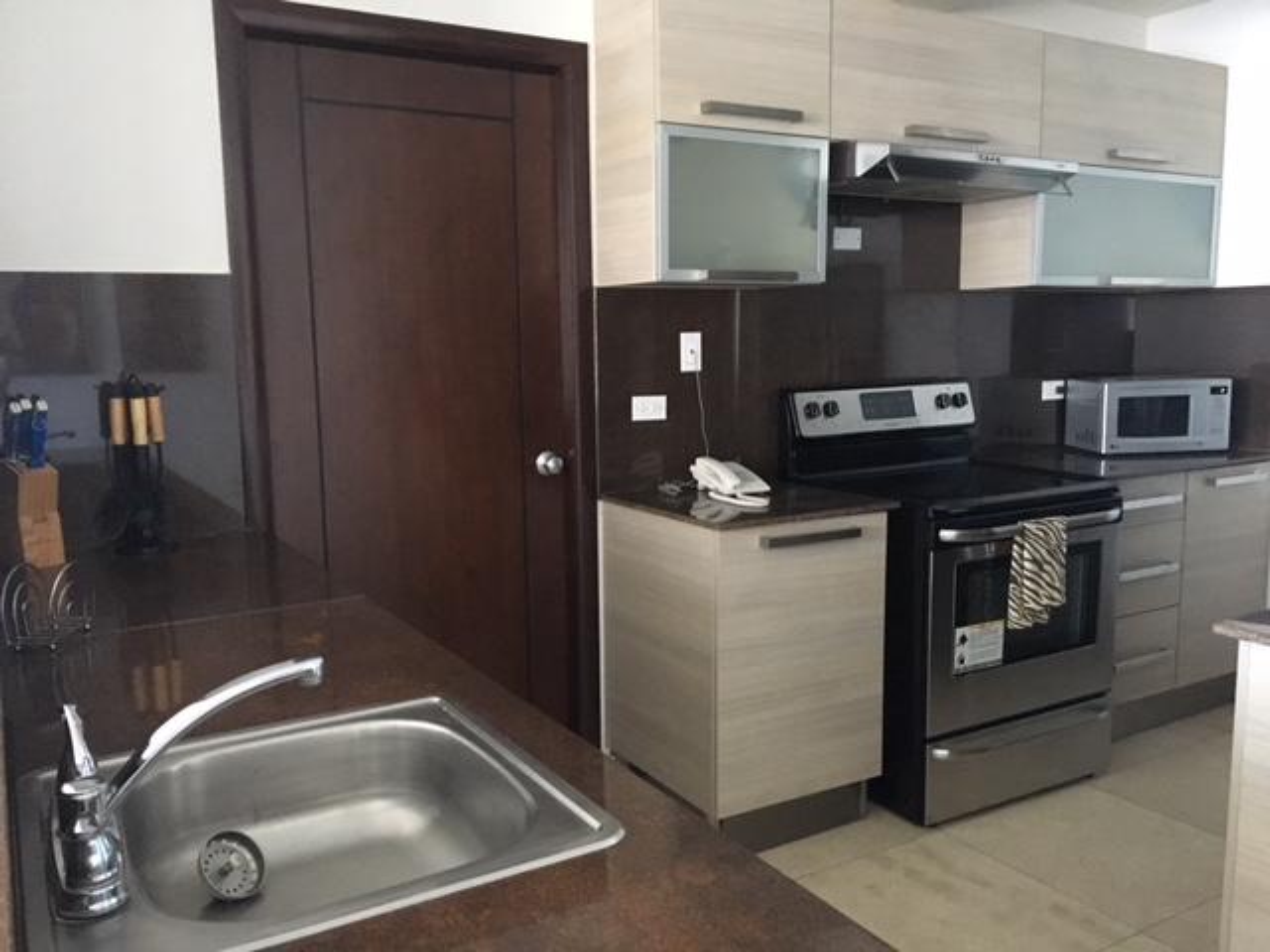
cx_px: 635
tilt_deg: -6.8
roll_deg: -0.5
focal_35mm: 29
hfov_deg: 61.7
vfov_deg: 48.2
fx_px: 1064
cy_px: 476
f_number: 2.2
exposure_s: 1/15
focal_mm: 4.15
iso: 250
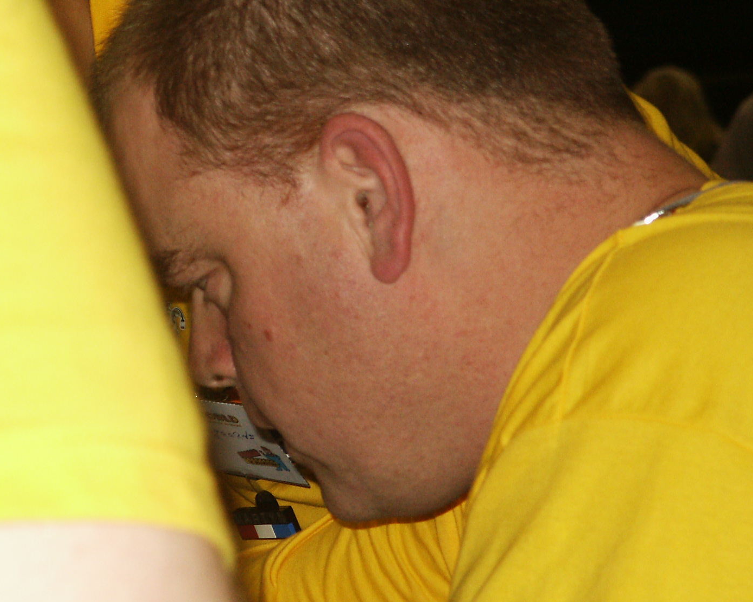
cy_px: 205
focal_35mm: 221
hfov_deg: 8.7
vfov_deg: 7.0
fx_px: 4925
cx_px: 367
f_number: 3.6
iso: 200
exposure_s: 1/125
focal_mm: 28.22
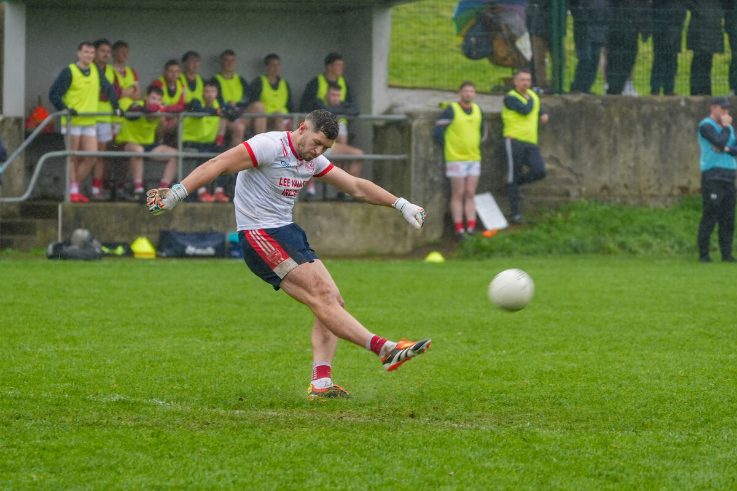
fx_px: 5343
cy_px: 246
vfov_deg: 5.3
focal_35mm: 261
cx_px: 368
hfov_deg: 7.9
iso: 800
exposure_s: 1/640
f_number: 5.6
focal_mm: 261
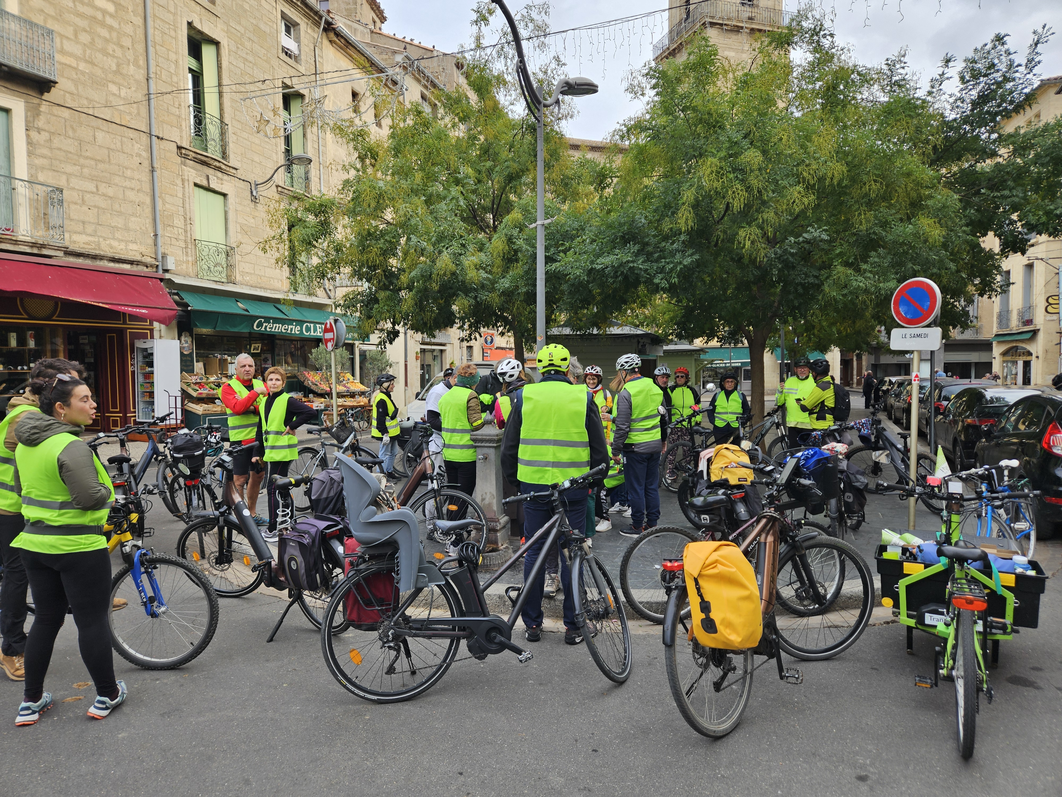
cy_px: 398
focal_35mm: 23
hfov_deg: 73.9
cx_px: 531
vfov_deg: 58.9
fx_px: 706
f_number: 1.8
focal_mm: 5.4
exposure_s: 1/322
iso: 25
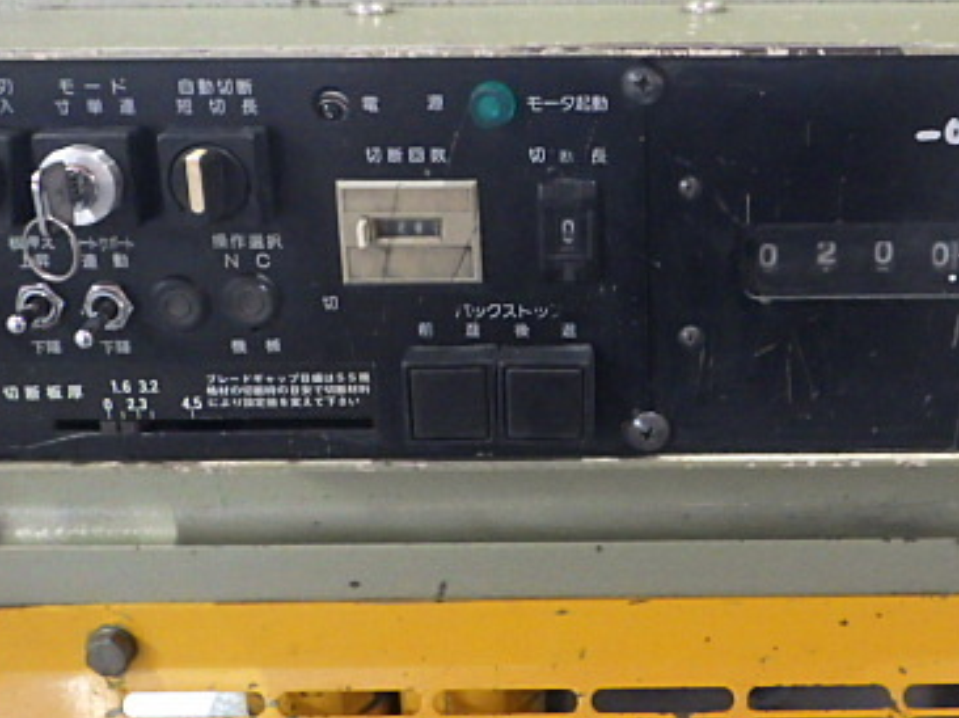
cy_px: 231
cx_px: 681
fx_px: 1357
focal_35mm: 49
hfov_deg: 38.2
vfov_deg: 29.4
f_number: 3.5
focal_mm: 5
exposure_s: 1/45
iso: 1250
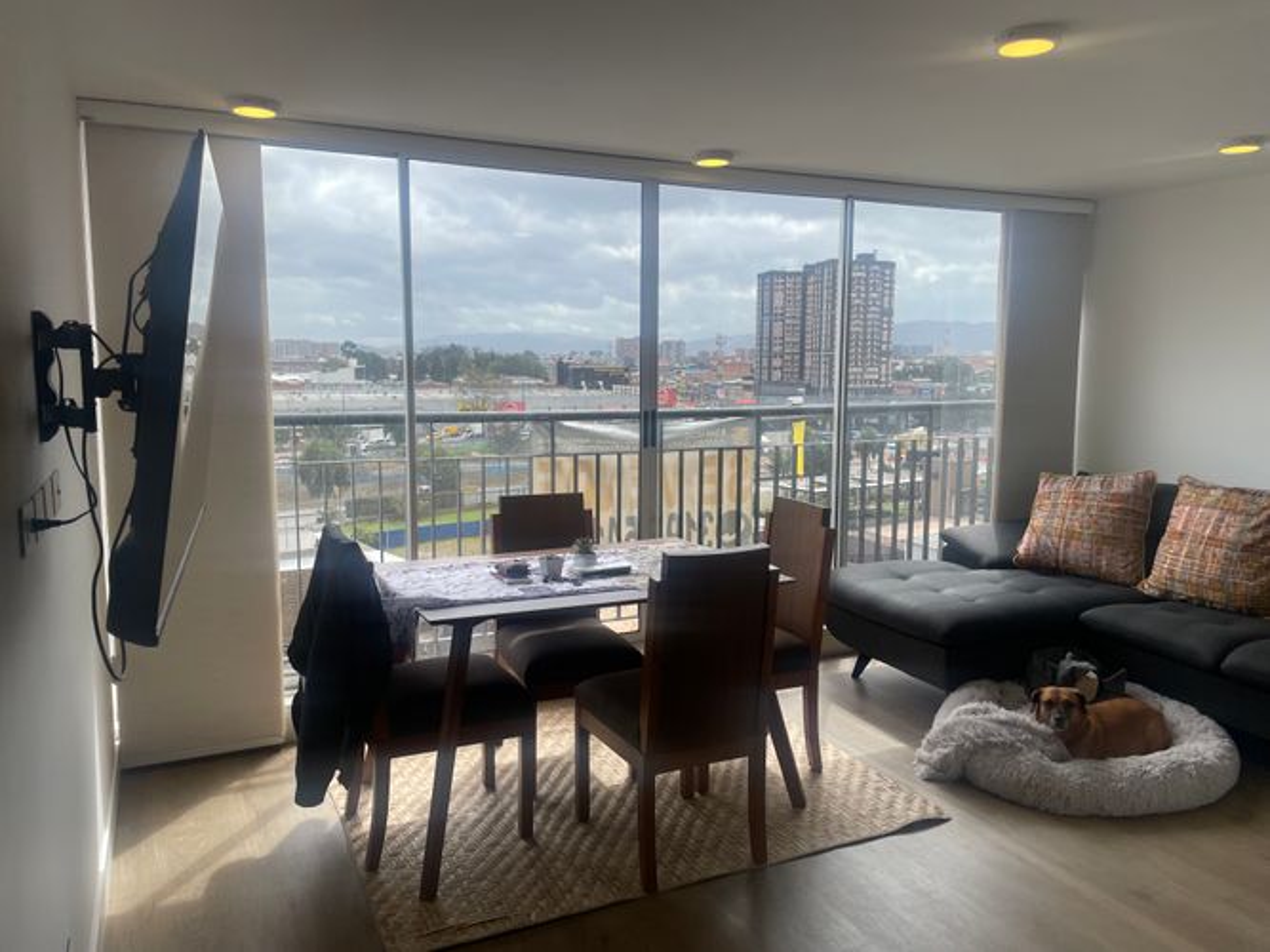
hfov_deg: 67.3
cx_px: 635
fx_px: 954
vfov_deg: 53.0
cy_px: 476
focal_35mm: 26
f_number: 1.6
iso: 32
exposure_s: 1/1531
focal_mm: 4.2
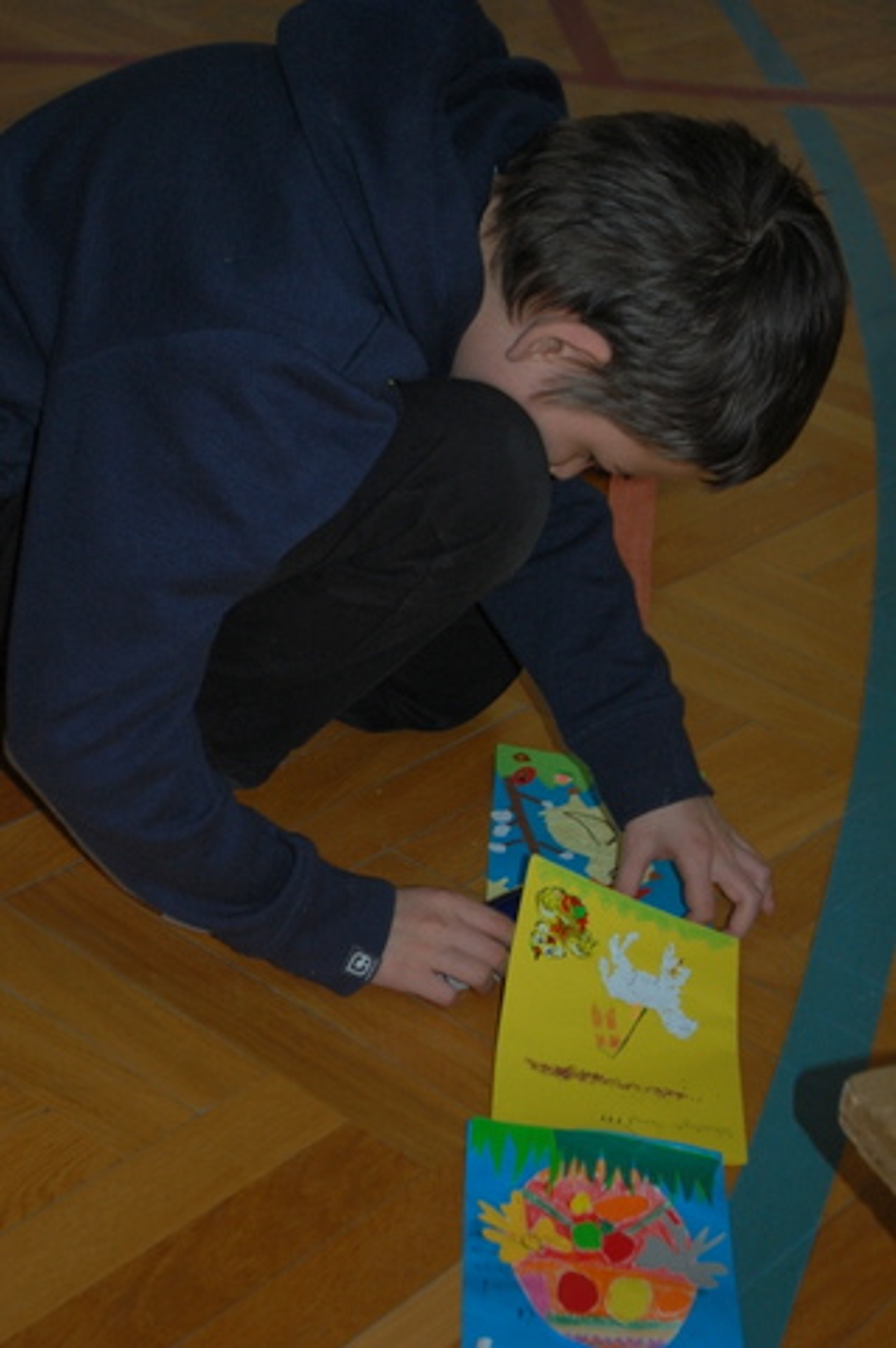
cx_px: 448
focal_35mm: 72
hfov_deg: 18.9
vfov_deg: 28.1
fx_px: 2694
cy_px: 674
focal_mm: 48
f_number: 5.6
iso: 400
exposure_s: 1/60
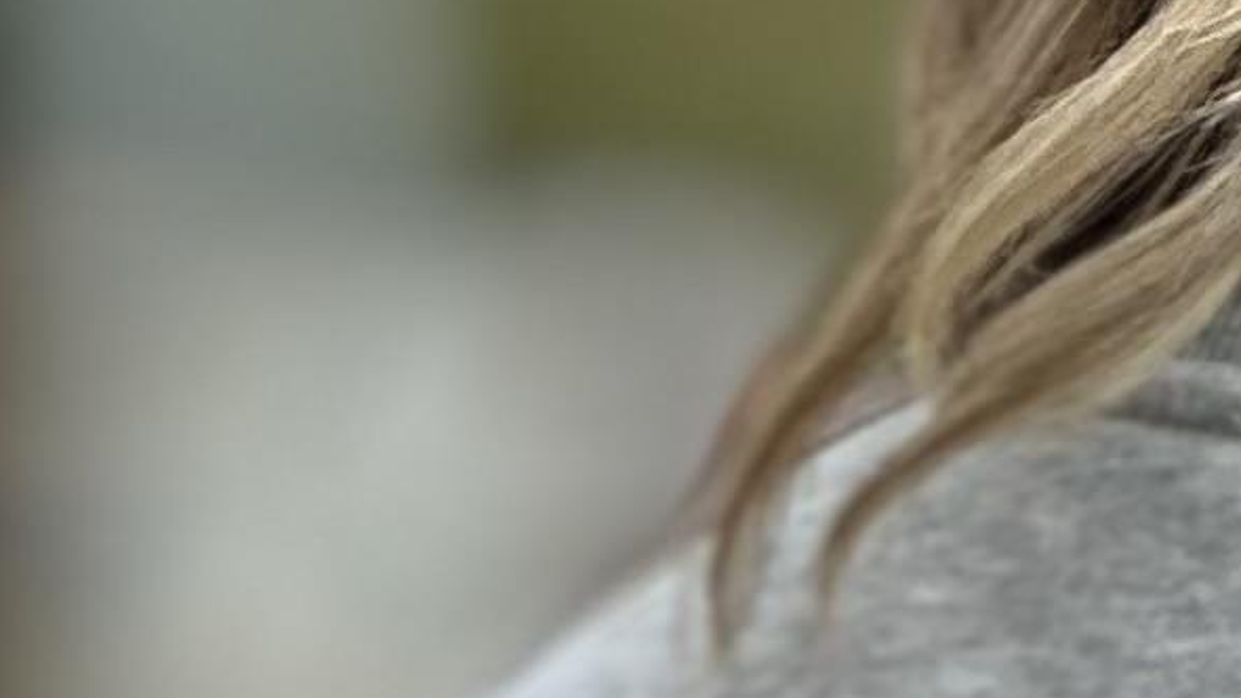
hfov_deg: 3.8
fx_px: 18857
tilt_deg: -4.6
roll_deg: -1.2
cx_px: 1289
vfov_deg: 2.1
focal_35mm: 573
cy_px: 3620
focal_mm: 9
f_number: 2.8
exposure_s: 1/306
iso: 25
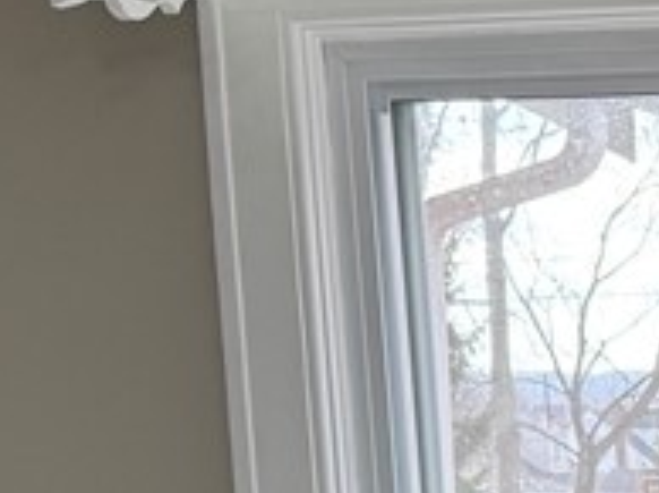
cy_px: 745
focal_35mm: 127
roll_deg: +1.2
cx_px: 1155
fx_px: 2415
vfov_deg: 11.2
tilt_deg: -8.8
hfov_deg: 14.0
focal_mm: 6.76
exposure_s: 1/120
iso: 64
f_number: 1.78
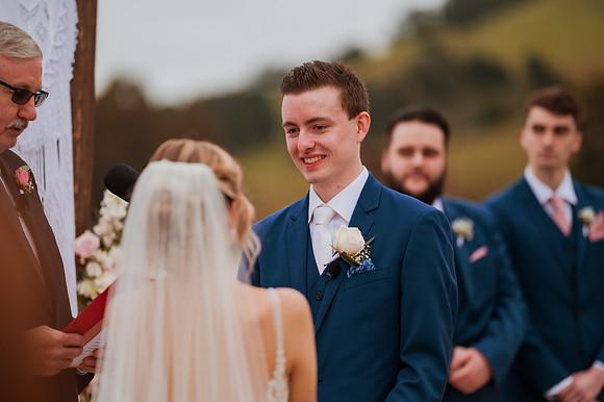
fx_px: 2264
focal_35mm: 135
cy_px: 201
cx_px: 302
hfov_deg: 15.2
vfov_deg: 10.1
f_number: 1.8
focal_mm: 135
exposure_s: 1/2500
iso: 500
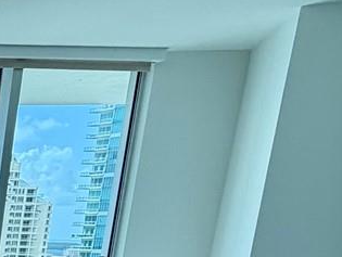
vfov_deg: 18.7
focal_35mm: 71
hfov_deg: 17.2
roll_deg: -0.7
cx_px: -385
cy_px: 370
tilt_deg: -11.1
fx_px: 702
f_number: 2.2
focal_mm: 2.22
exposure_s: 1/502
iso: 40
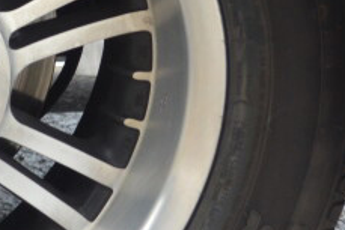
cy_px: 8
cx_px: -104
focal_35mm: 346
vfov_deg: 4.0
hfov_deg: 5.9
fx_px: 3318
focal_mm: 44
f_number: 5.3
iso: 400
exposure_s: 1/125
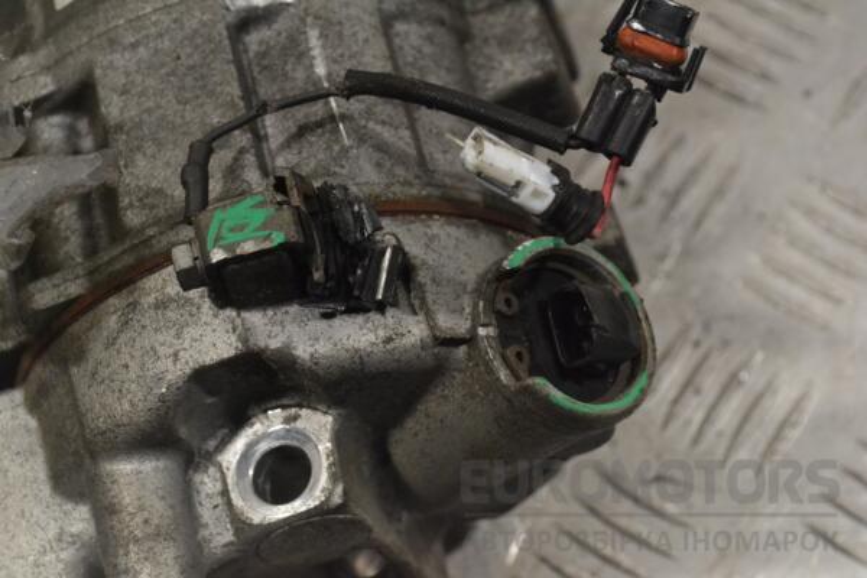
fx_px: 1987
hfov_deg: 24.6
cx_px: 434
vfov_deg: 16.6
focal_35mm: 82
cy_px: 289
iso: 3200
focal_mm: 55
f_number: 9
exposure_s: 1/320
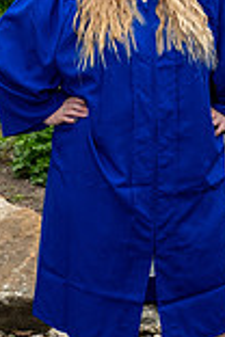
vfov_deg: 9.5
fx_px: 2025
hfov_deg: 6.4
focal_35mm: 216
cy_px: 121
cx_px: 145
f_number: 4.5
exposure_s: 1/250
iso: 250
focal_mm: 50
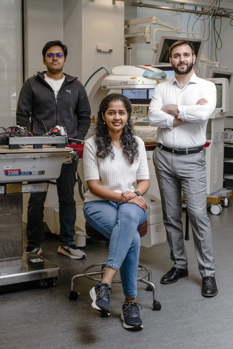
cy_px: 170
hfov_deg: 26.0
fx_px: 505
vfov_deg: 38.2
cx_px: 113
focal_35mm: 52
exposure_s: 1/500
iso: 800
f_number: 5.6
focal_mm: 50
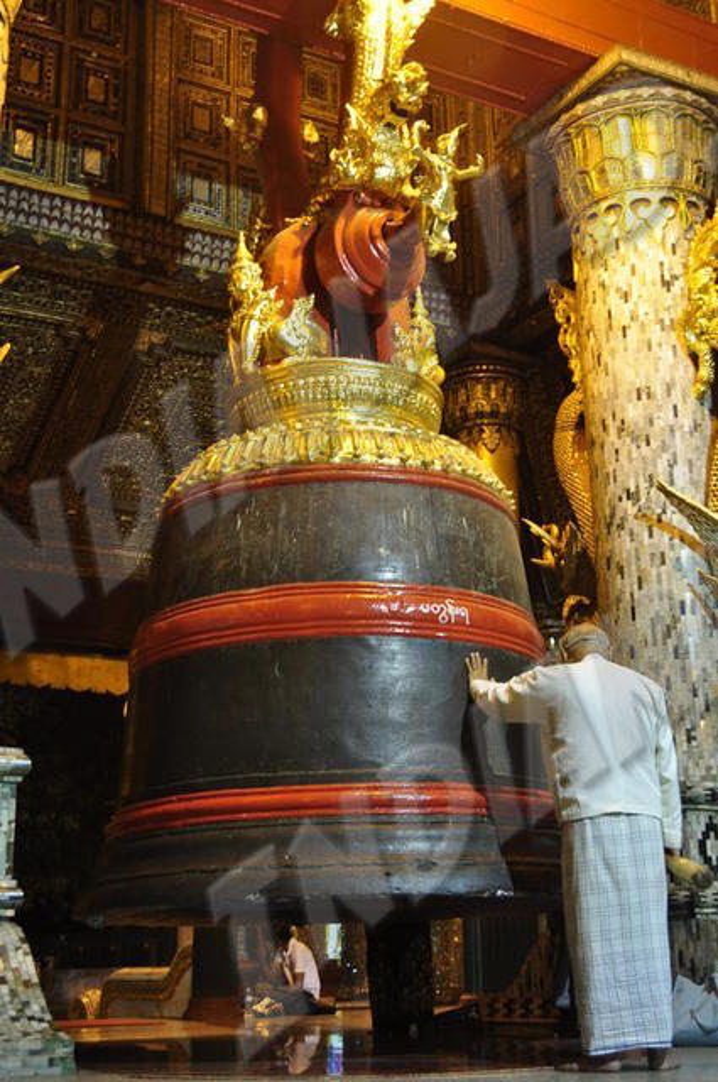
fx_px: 1440
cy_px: 541
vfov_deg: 41.2
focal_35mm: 48
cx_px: 359
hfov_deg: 28.0
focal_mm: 32
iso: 800
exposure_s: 1/6
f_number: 4.8
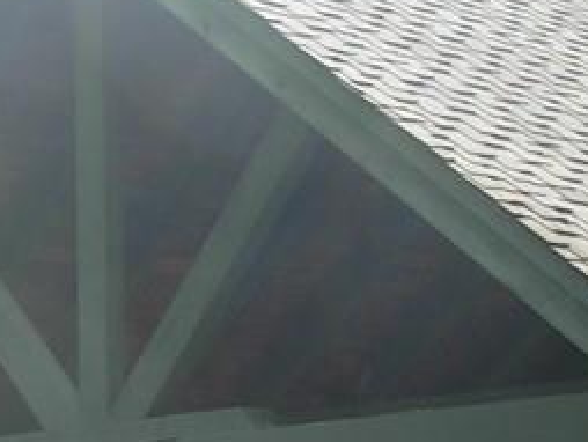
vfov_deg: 9.4
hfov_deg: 12.5
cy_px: 671
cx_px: -157
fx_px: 2601
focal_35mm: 153
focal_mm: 6.3
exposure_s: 1/38
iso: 79
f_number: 2.9
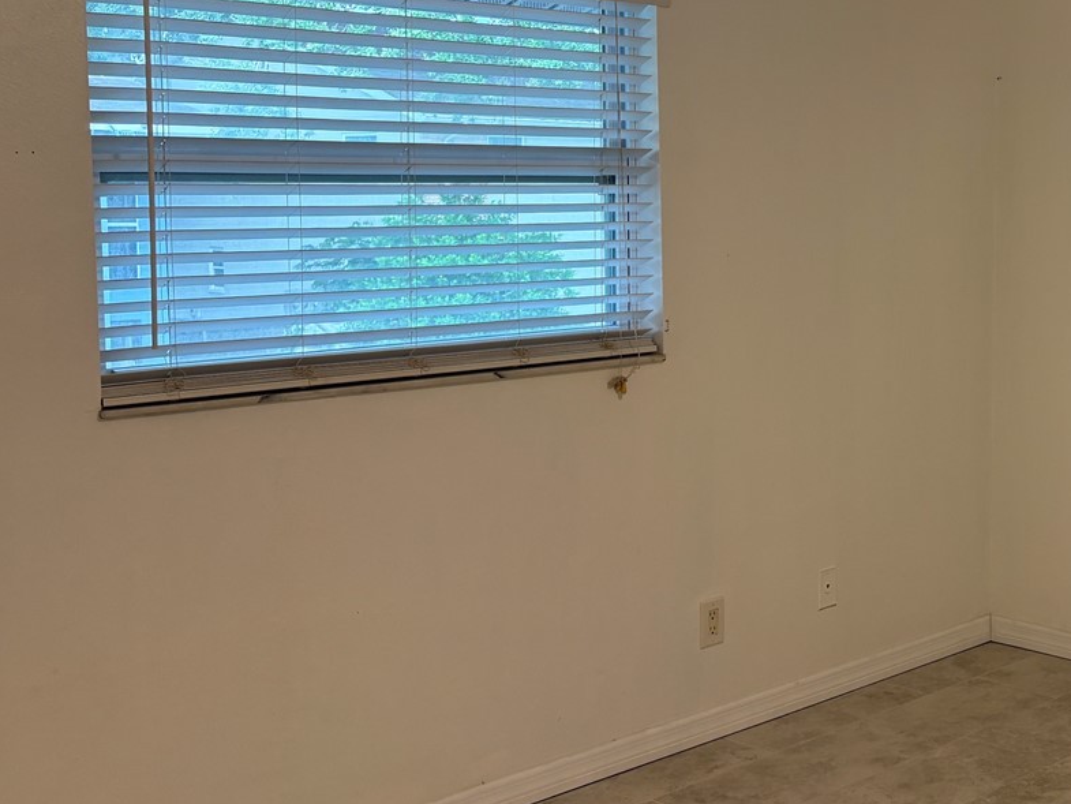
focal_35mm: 53
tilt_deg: -3.8
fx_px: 1640
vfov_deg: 27.4
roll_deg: -0.8
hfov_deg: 33.4
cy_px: 272
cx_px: 1046
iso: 100
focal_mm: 5.96
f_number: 1.6
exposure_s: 1/60
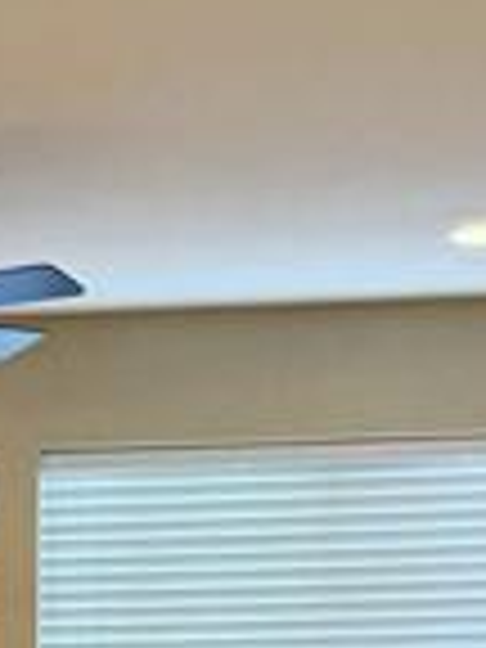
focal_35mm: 171
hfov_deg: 8.4
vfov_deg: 10.8
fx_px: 3201
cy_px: 1197
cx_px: -320
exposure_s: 1/120
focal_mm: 6.76
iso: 320
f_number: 1.78
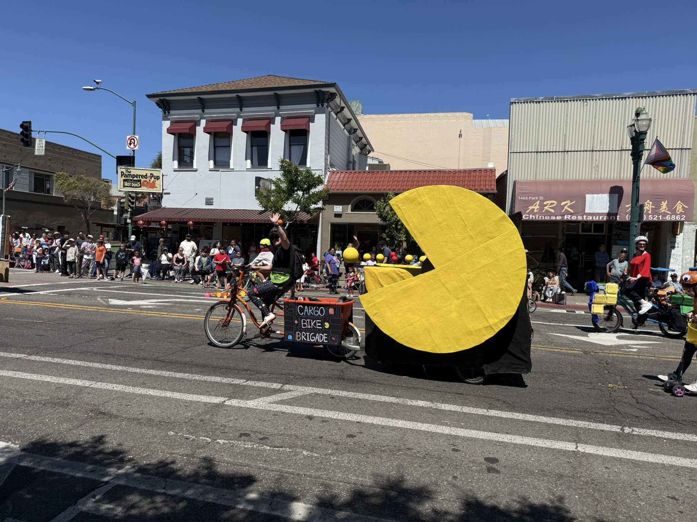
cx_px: 348
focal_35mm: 24
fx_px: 483
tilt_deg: -1.8
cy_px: 261
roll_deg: -2.8
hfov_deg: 71.6
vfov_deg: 56.8
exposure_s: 1/6173
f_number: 1.78
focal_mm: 6.76
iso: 80
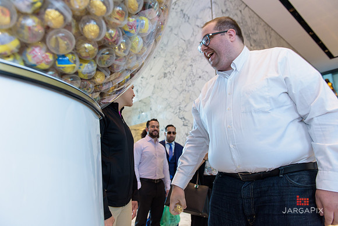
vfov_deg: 53.2
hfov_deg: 73.7
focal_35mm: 24
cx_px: 169
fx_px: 225
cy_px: 113
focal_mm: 24
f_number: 3.2
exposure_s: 1/125
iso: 800
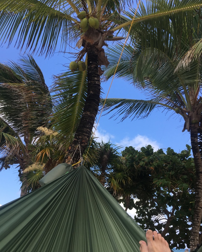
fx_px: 254
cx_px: 97
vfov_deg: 52.5
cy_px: 151
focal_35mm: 34
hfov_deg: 43.3
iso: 25
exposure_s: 1/686
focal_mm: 4.15
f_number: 2.2
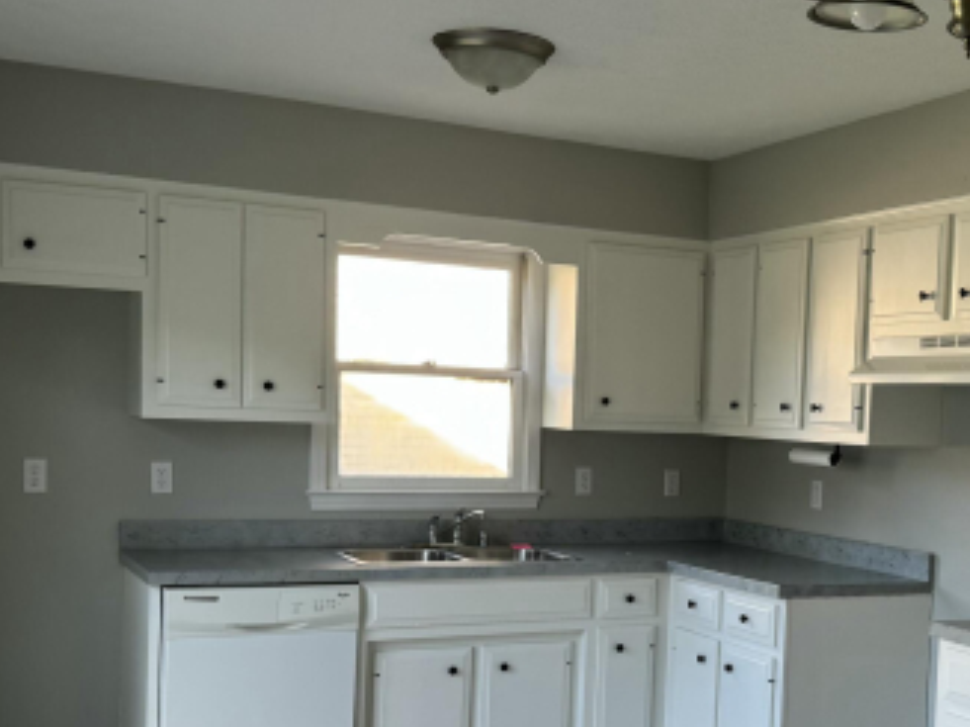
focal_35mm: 49
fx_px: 1373
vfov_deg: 29.4
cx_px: 663
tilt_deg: -5.3
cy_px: 501
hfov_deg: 38.4
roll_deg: -2.4
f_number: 1.78
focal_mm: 6.76
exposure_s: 1/120
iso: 100
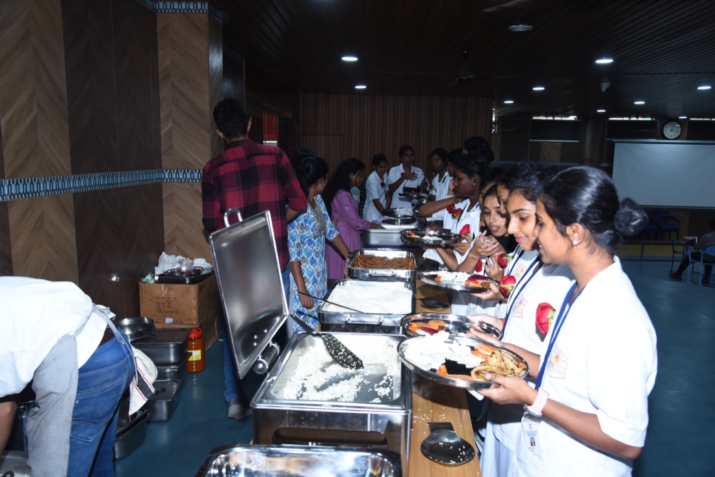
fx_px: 596
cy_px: 238
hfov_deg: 61.9
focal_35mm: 30
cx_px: 358
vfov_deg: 43.6
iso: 1000
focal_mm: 30
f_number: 5
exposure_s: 1/125
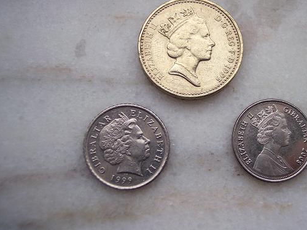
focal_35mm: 49
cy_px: 89
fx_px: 435
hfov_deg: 38.6
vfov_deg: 29.6
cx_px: 196
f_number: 2.8
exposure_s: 1/250
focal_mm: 8
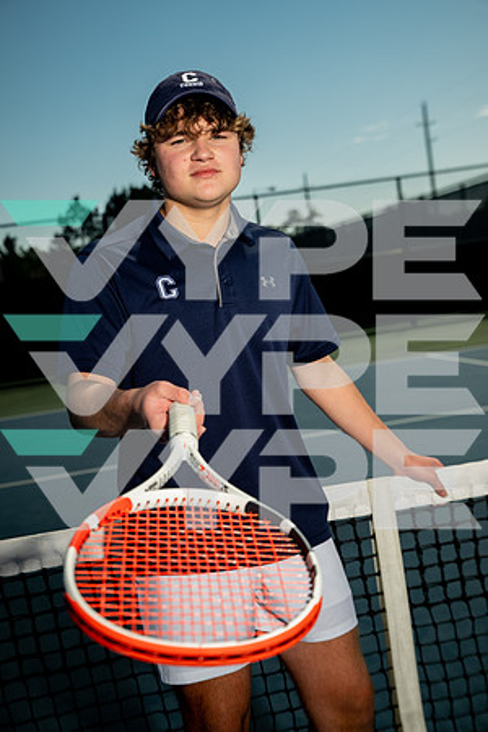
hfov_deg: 26.5
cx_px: 244
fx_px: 1037
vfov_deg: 38.9
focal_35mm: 51
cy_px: 366
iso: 100
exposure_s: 1/250
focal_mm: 51
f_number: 4.5
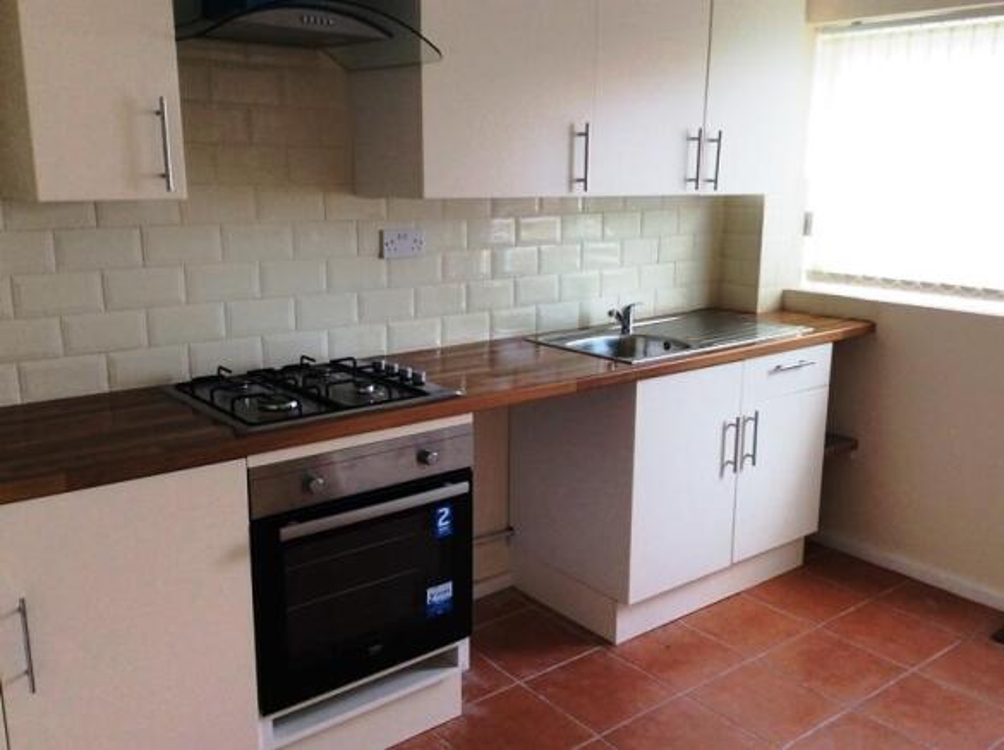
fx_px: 927
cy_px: 375
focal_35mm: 32
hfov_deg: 56.9
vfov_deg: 44.1
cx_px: 502
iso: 40
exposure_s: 1/50
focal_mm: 3.3
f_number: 2.4
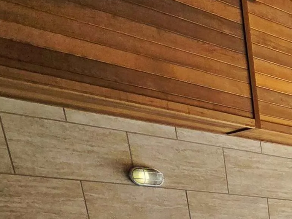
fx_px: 439
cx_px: 462
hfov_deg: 25.3
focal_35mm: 52
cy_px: 416
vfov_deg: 19.3
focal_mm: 2.2
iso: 50
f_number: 2.2
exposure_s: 1/370
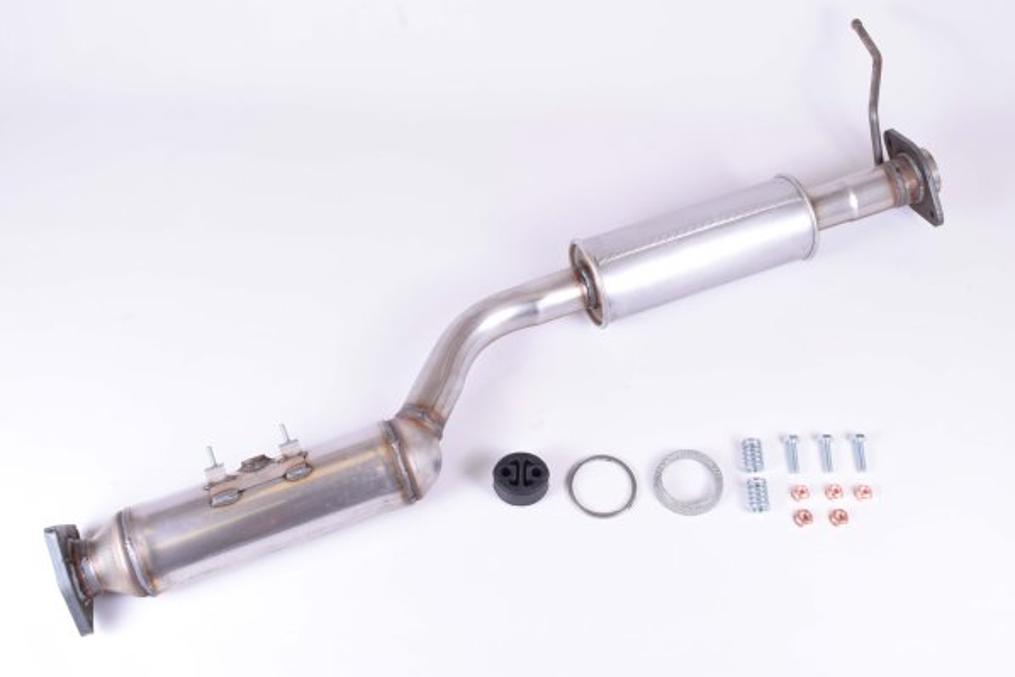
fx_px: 1269
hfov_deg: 43.6
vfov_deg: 29.9
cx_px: 508
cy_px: 338
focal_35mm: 45
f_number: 16
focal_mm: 30
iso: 400
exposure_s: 1/60
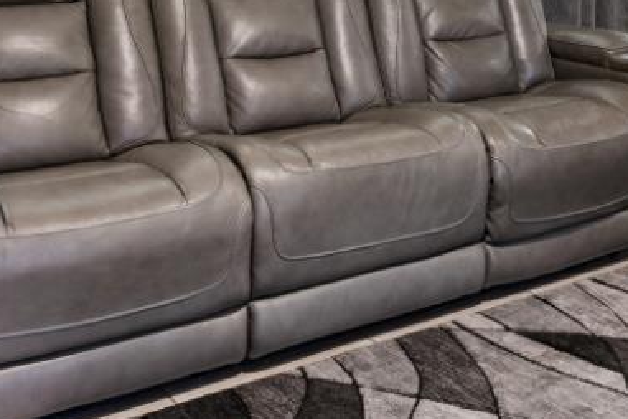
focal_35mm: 65
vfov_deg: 19.5
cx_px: 804
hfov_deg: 26.5
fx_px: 1133
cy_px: -107
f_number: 7.1
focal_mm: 11
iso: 100
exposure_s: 1/1.25
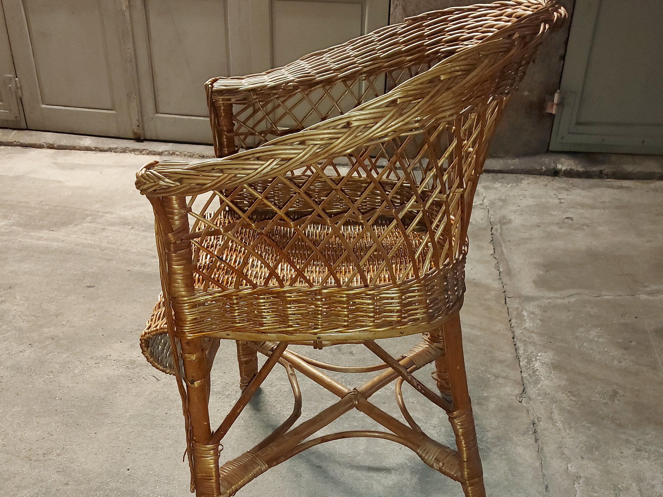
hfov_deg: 54.0
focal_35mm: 34
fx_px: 651
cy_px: 299
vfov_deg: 41.6
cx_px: 339
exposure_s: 1/33
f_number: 1.8
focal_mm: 5.23
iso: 250
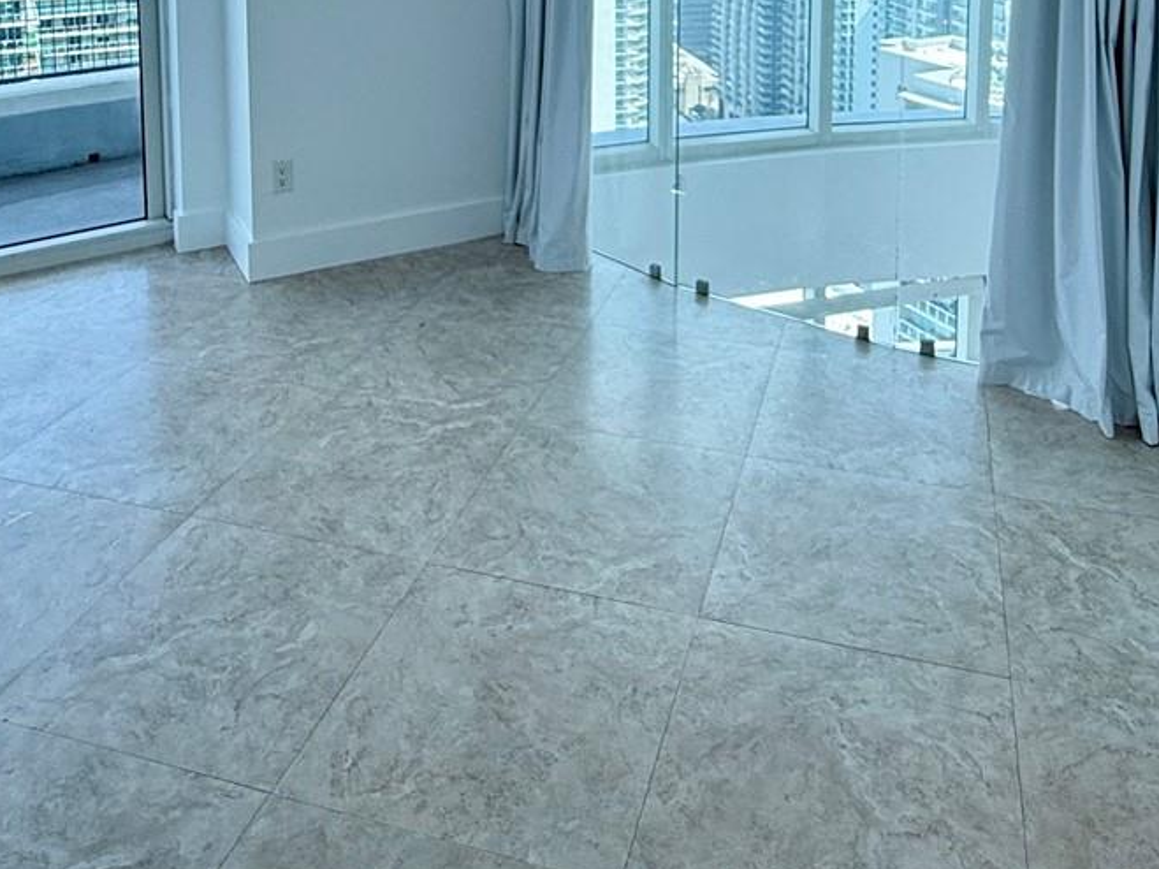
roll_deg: -0.4
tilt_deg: -5.0
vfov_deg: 35.8
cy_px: -79
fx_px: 1138
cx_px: 628
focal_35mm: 34
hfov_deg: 53.9
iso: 64
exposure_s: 1/188
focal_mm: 2.22
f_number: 2.2
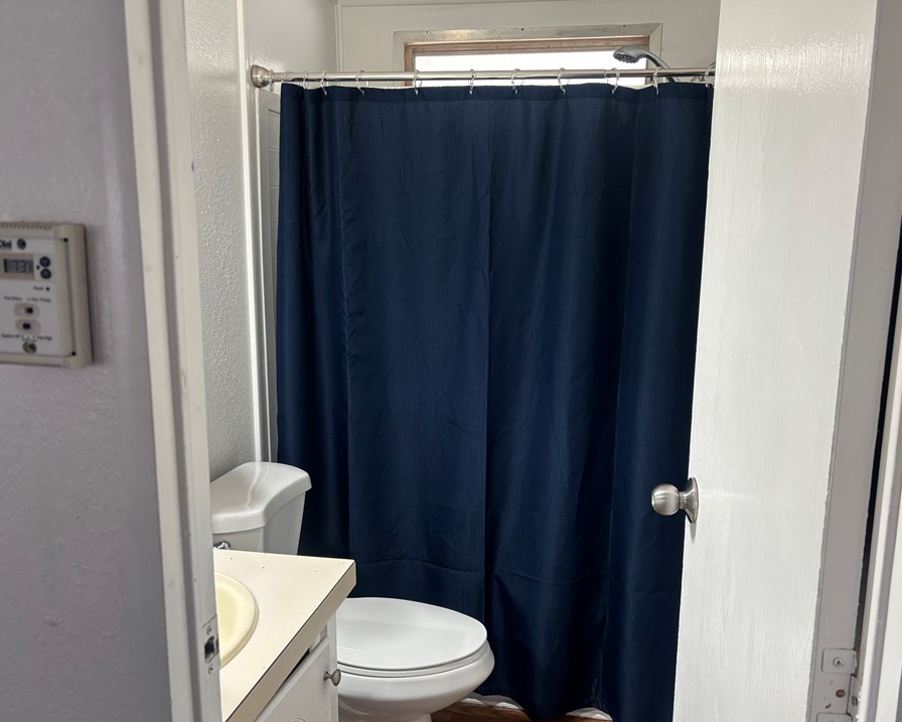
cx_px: 488
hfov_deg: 60.4
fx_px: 774
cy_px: 383
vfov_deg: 50.0
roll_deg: -1.2
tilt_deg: -11.7
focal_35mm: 29
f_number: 1.6
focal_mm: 5.96
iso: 125
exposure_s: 1/60
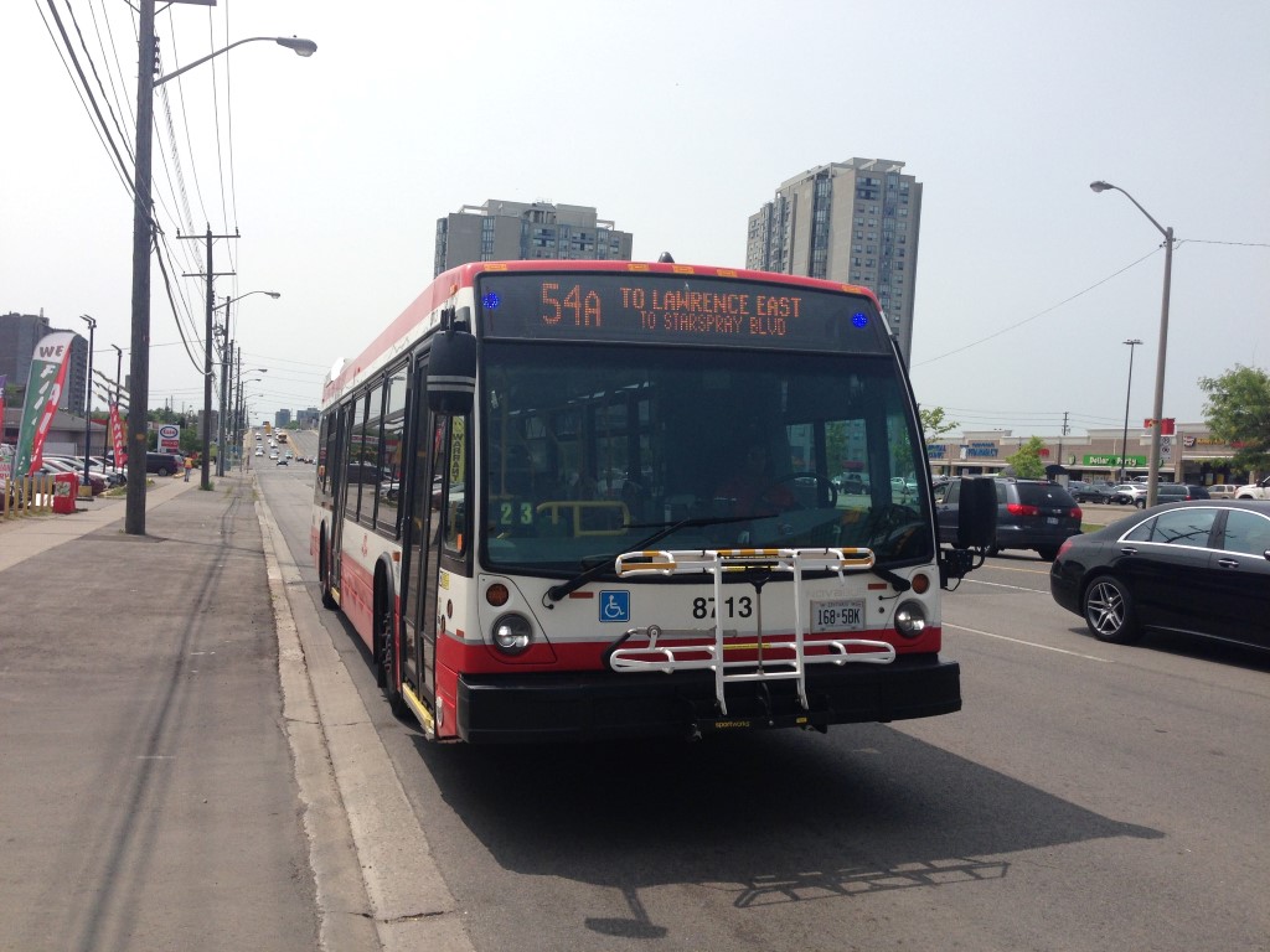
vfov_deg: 42.9
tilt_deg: -0.7
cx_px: 635
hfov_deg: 55.4
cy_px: 476
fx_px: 1211
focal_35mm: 33
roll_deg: -3.5
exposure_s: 1/2262
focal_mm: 4.12
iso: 50
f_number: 2.4
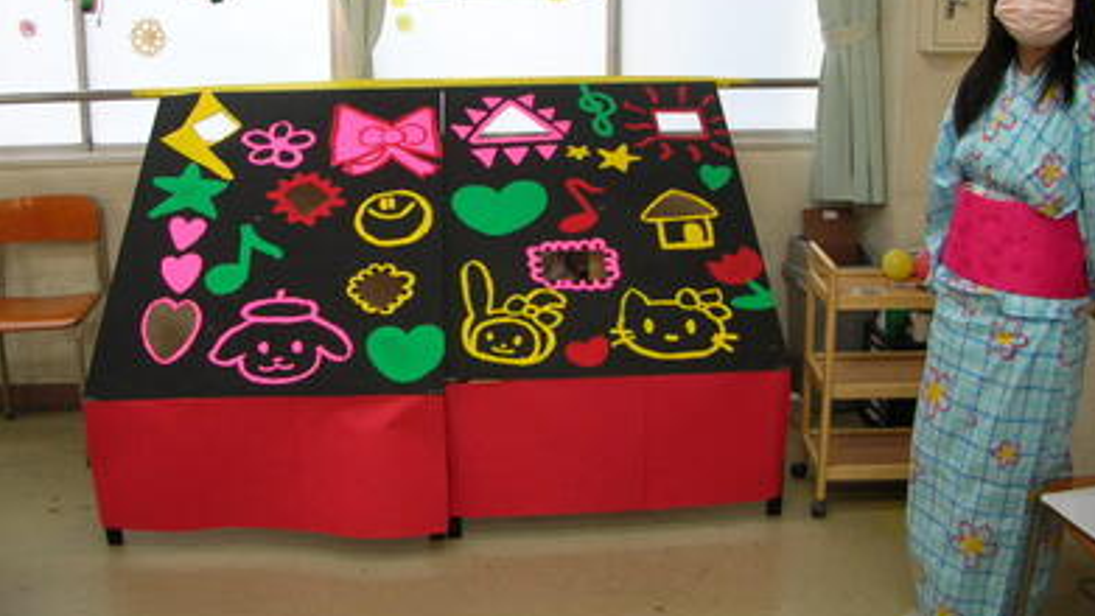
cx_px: 557
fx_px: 1132
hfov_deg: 51.6
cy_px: 227
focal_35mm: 39
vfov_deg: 30.3
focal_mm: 5.8
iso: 50
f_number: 2.8
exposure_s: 1/9.5
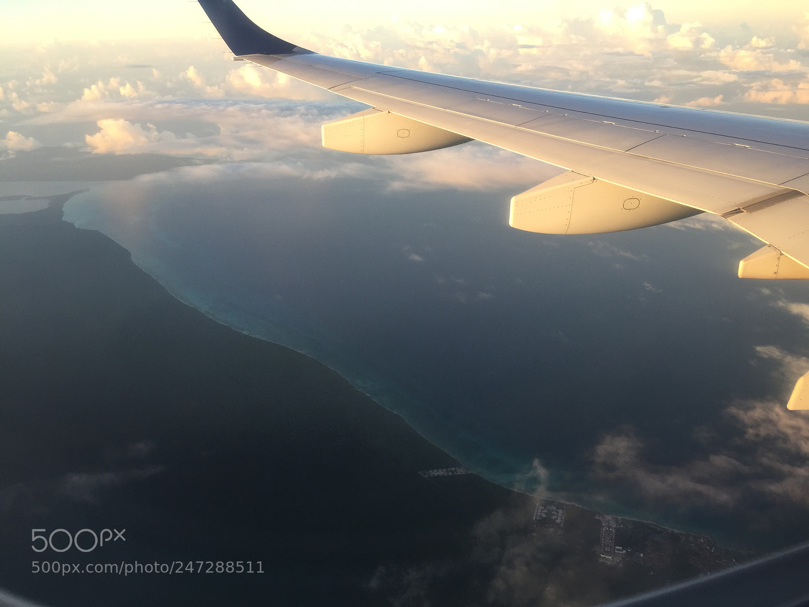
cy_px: 304
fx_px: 678
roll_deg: +2.6
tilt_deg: -20.3
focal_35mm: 29
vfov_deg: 48.2
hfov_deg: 61.7
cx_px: 404
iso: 32
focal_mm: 4.15
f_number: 2.2
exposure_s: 1/127
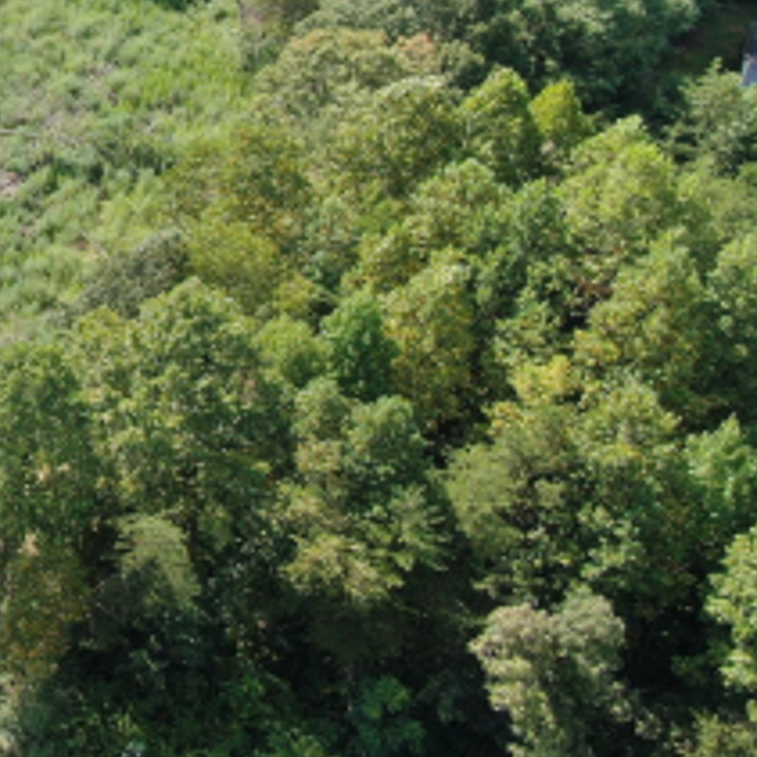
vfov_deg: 24.9
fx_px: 1658
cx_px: -432
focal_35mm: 67
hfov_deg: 21.0
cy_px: 61
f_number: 2.8
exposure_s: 1/400
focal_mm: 4.39
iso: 100
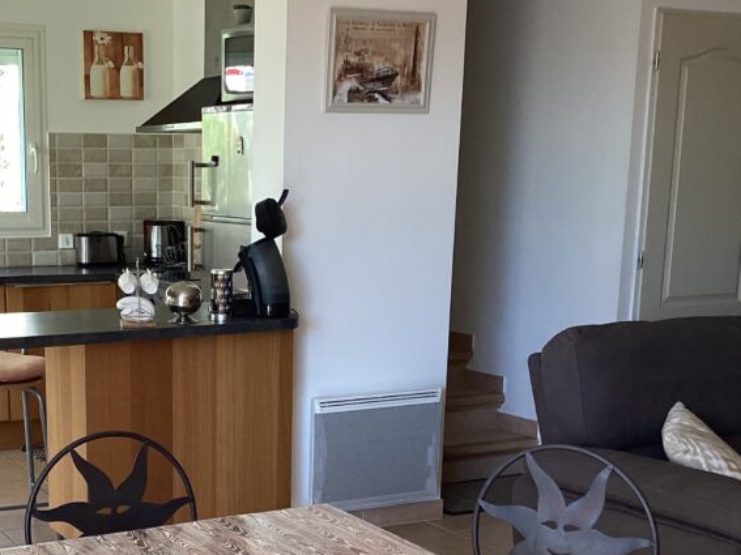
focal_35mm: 56
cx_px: 182
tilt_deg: -10.8
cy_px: 423
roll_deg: +0.2
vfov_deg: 25.7
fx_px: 1198
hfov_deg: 33.6
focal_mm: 3.3
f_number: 2.4
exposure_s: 1/120
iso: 100
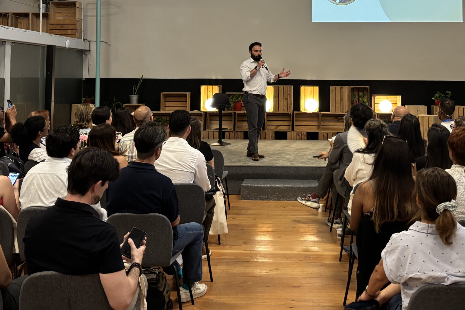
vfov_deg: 31.0
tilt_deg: +0.2
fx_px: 543
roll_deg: -0.6
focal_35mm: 42
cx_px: 285
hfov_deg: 46.1
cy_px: 59
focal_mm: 5.96
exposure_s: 1/50
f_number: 1.6
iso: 320
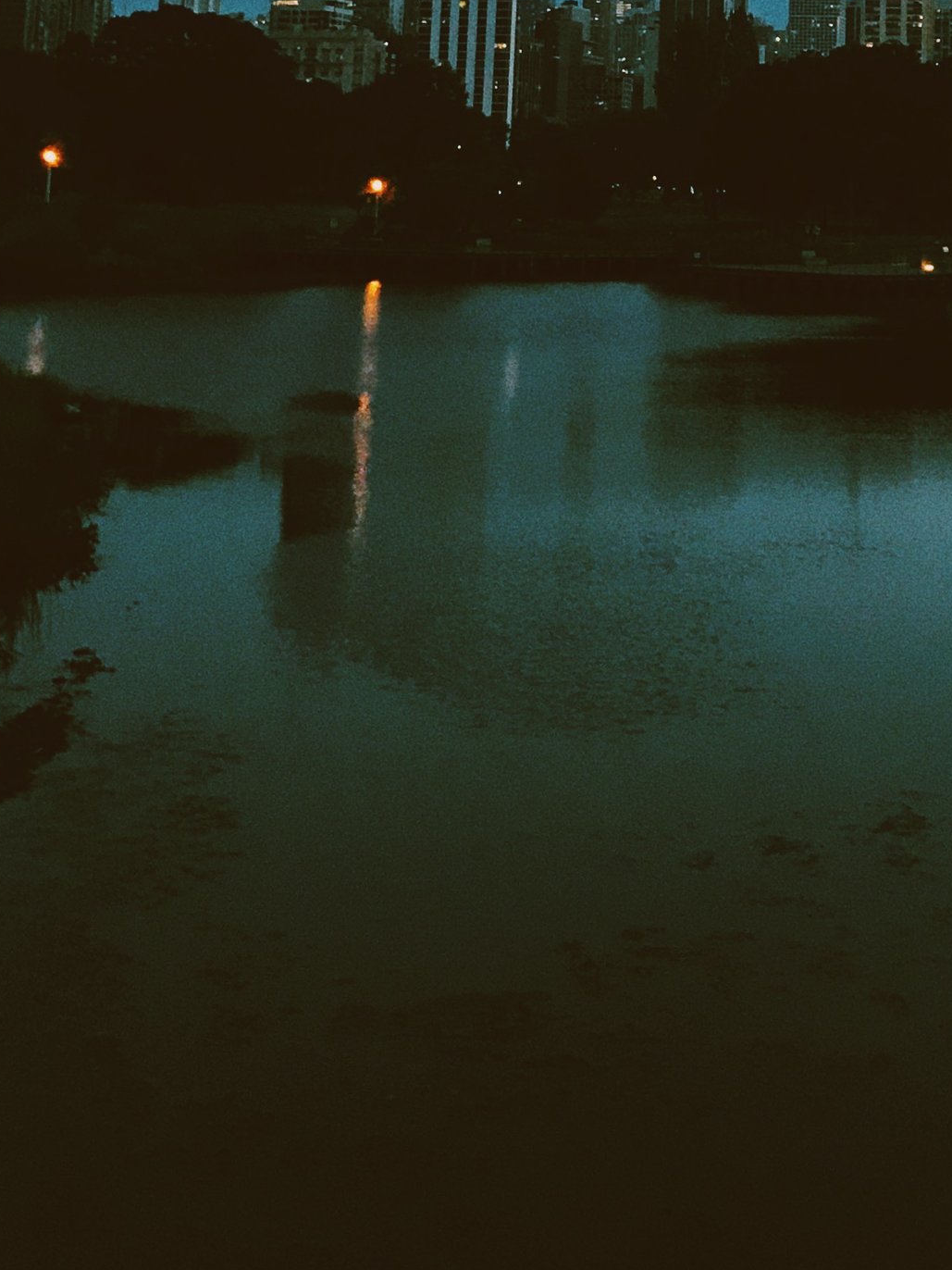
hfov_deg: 21.2
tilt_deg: +8.6
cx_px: 817
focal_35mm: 68
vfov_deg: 25.8
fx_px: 2493
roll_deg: -2.0
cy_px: -223
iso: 64
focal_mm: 3.99
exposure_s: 1/15
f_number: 1.8
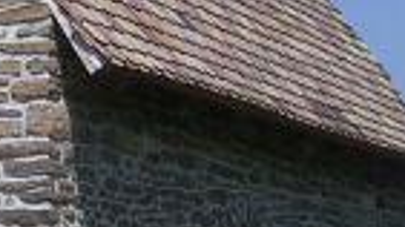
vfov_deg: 6.4
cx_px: -230
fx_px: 2017
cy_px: -3
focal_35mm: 188
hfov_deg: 11.0
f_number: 5.6
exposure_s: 1/420
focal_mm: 5.8
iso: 100
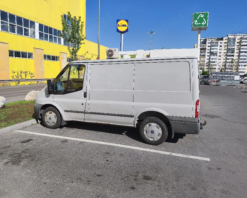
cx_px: 117
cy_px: 99
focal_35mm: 25
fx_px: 183
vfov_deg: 56.8
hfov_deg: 68.1
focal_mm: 6.18
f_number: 1.65
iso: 50
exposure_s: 1/1667
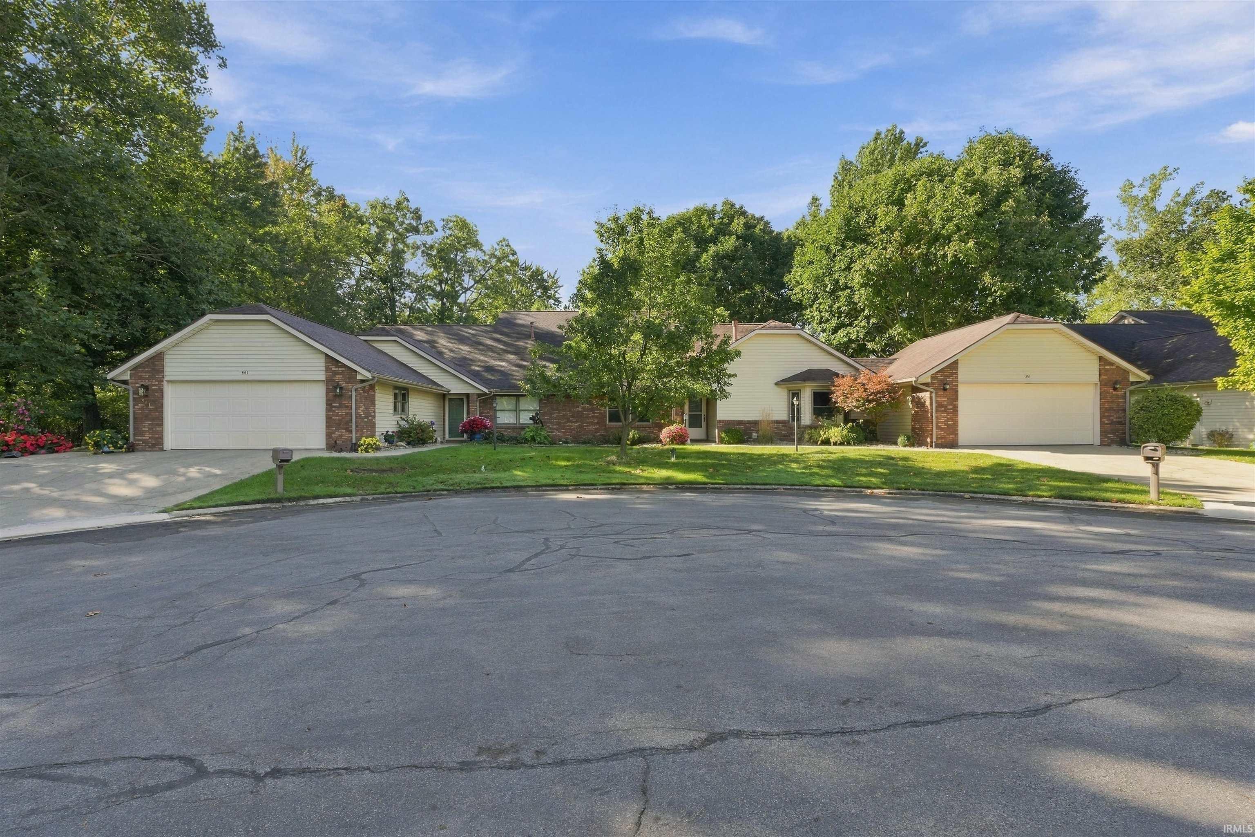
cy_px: 418
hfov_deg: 95.0
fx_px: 575
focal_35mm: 16
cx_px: 628
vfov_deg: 72.1
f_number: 8
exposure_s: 1/125
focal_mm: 11
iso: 200
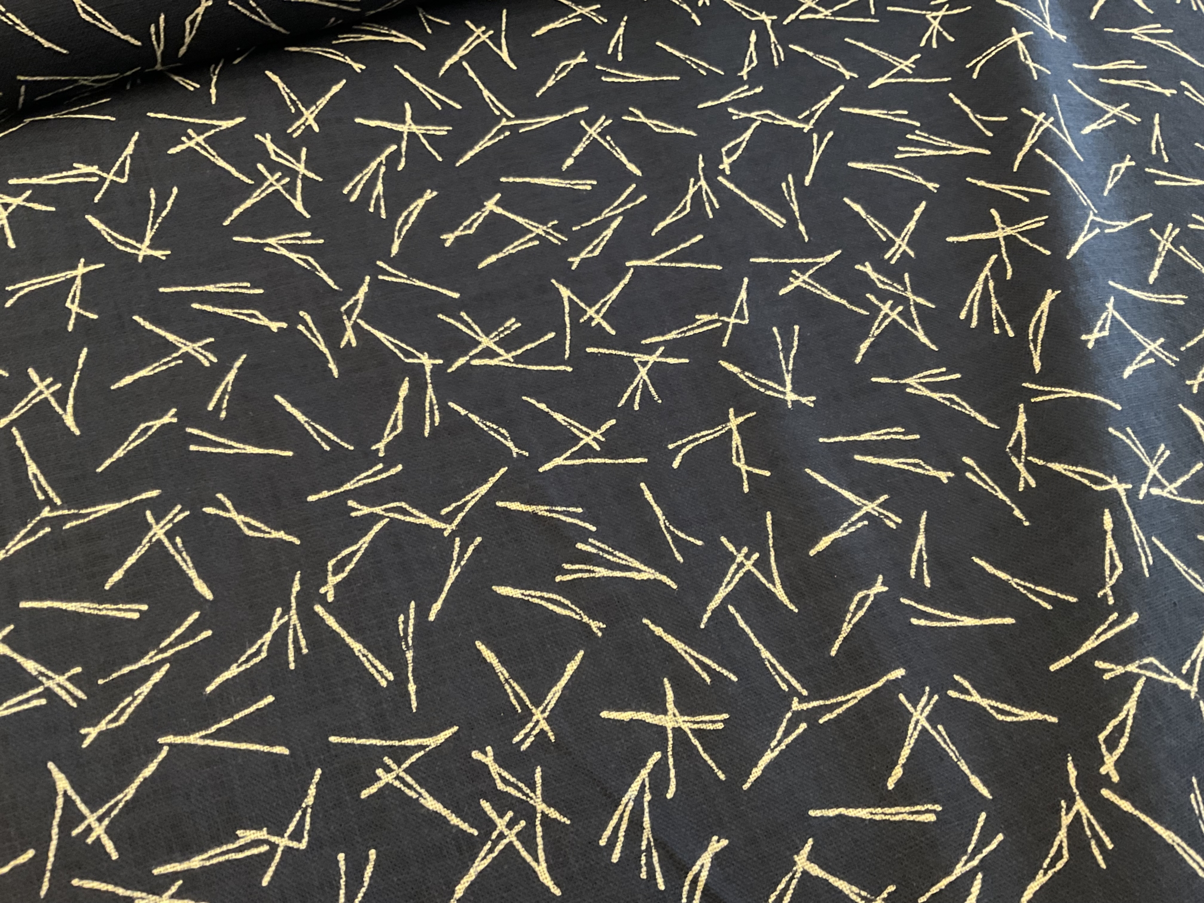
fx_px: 1009
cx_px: 602
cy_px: 452
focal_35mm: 29
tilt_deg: -63.3
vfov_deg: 48.2
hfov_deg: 61.7
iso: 250
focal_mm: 3
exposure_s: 1/30
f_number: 1.8
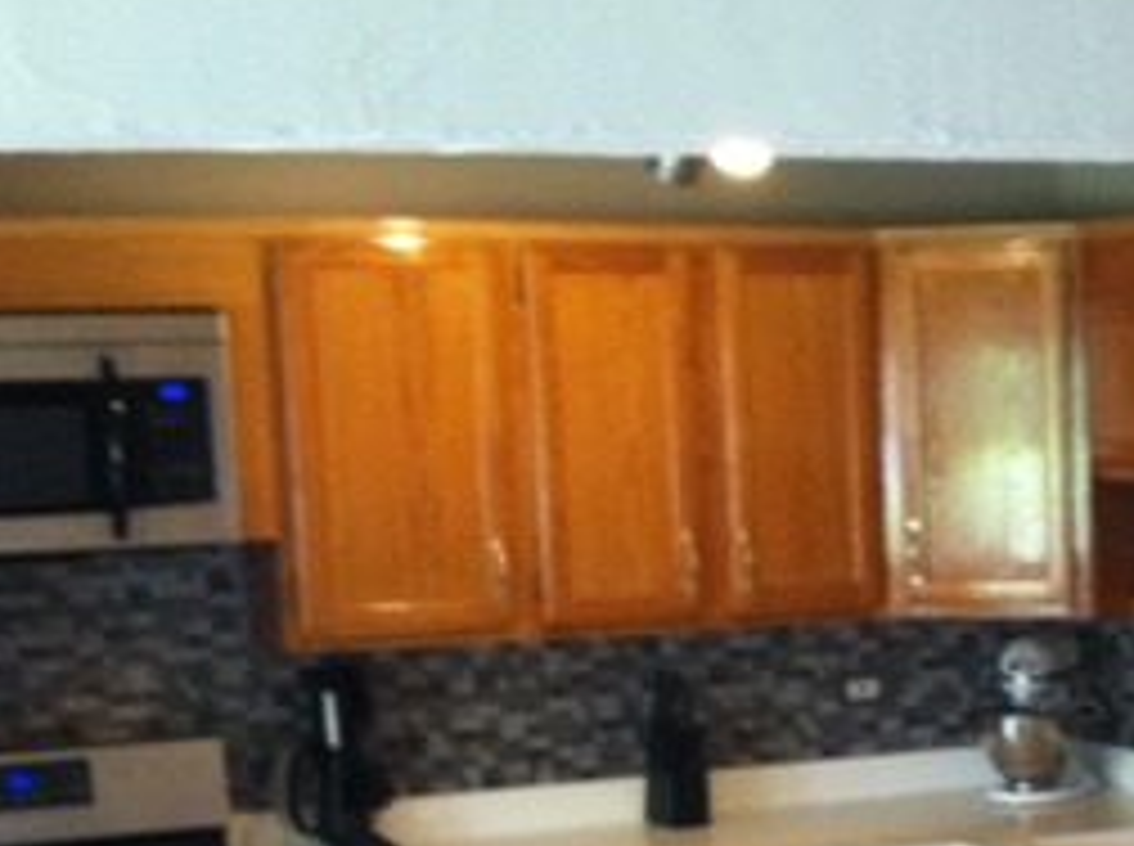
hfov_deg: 21.4
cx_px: 1076
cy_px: 882
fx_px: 2910
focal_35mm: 89
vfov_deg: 16.2
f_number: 2.8
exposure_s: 1/15
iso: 250
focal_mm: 3.85
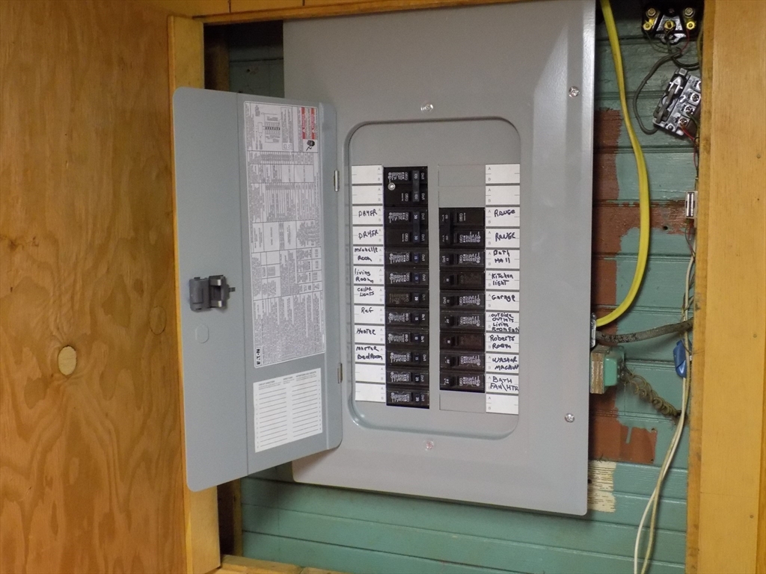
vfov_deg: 38.7
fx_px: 819
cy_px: 287
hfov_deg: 50.1
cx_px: 383
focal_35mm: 37
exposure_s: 1/10
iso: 400
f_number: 3.5
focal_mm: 6.6
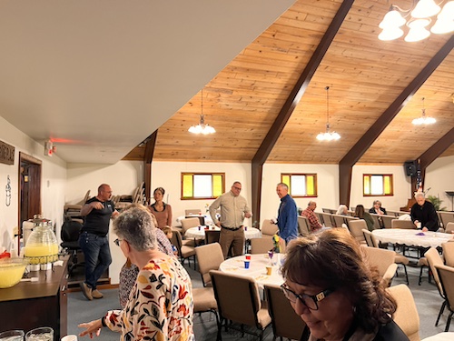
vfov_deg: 53.1
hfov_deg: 67.3
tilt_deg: +1.5
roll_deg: +0.9
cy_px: 170
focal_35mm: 26
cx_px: 227
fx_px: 341
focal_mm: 5.7
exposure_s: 1/60
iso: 250
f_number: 1.5
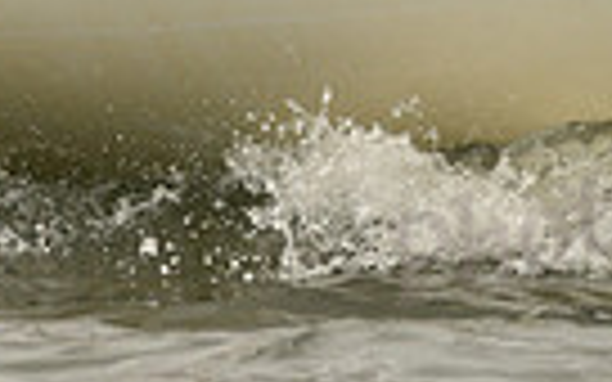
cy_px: -438
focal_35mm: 1524
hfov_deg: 1.4
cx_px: 158
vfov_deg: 0.9
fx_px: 25419
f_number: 6.3
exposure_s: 1/1250
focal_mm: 350
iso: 320
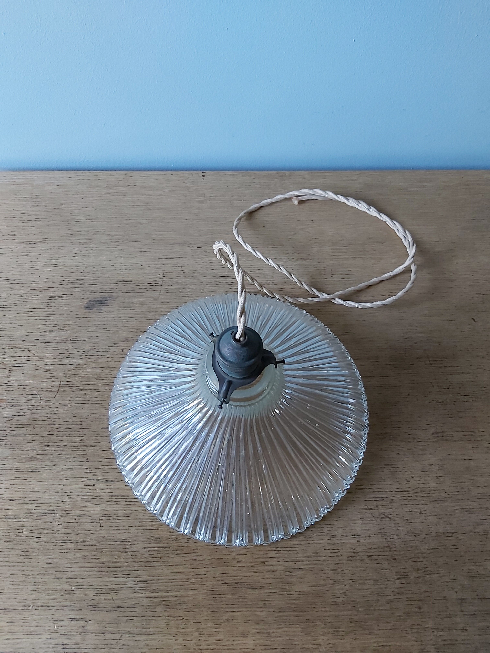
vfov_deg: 67.3
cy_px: 326
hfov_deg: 53.1
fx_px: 491
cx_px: 245
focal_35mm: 26
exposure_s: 1/50
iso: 250
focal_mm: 3.92
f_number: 1.7
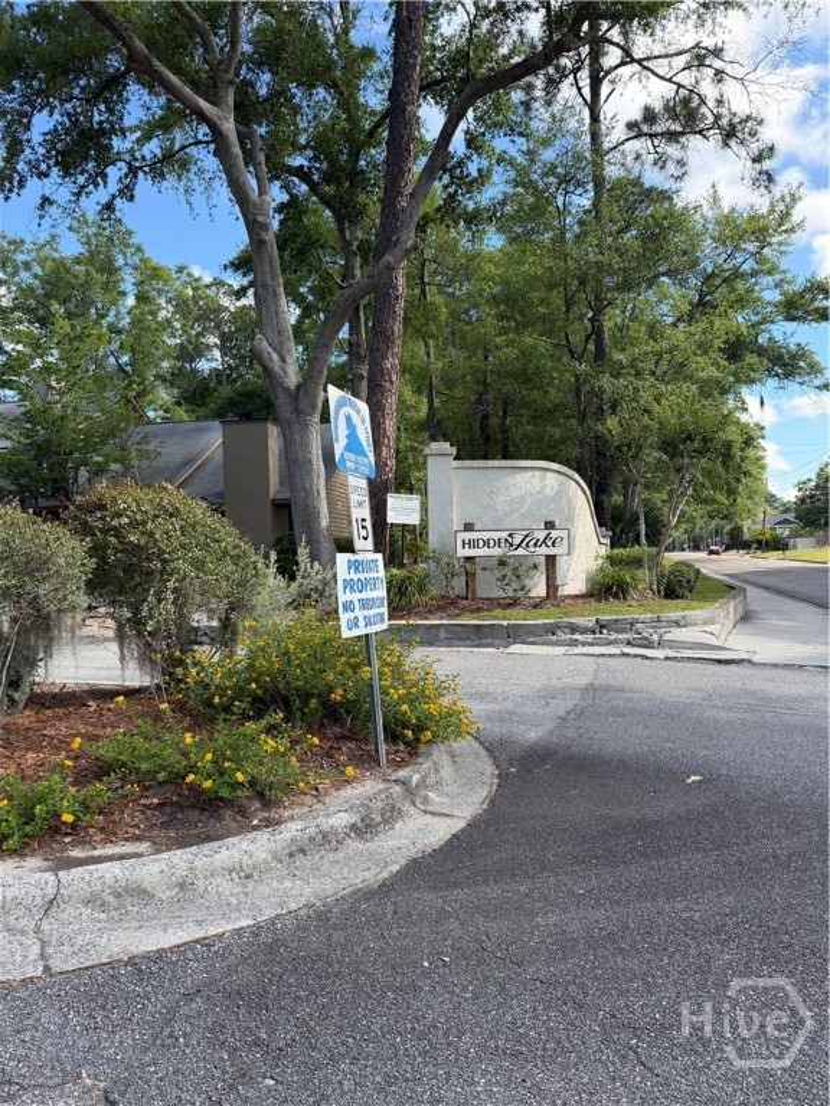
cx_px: 415
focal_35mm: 24
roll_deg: +1.0
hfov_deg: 56.8
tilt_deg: -1.3
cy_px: 553
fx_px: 767
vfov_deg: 71.6
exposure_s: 1/1585
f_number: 1.78
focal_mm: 6.76
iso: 100
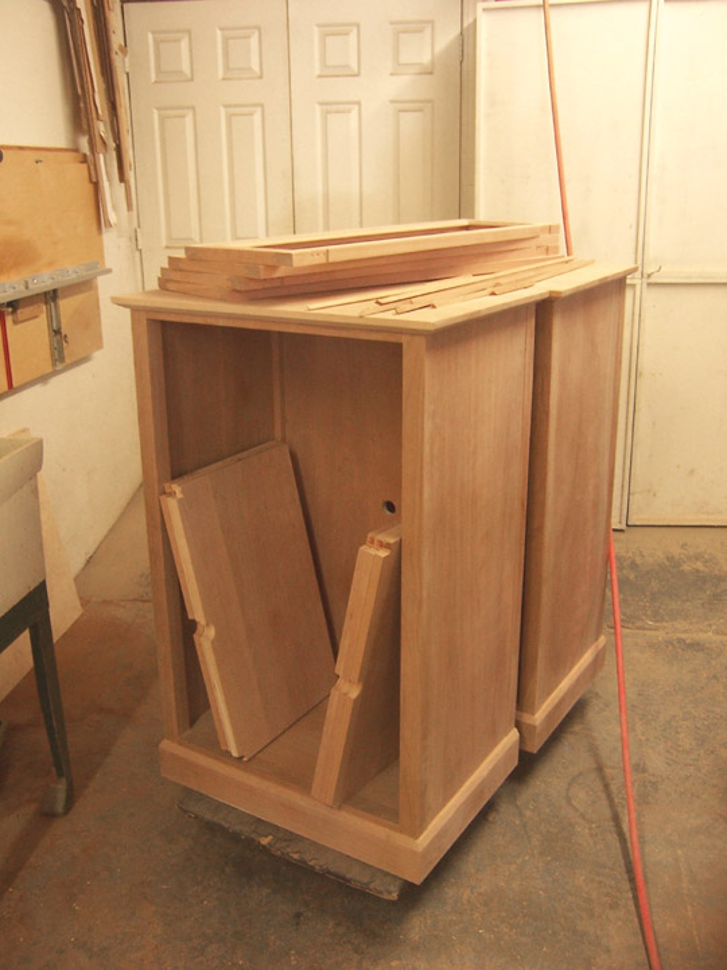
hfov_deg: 42.9
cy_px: 485
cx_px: 364
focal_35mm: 33
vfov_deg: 55.4
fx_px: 924
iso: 140
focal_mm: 5.5
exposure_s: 1/8
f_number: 3.4
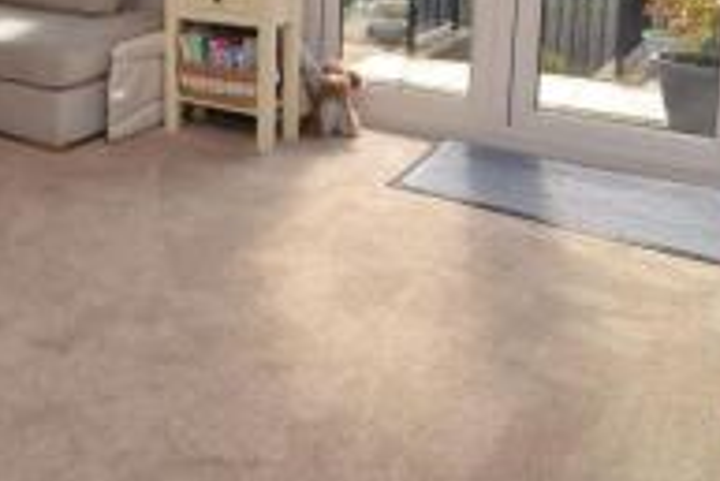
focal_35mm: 37
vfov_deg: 32.4
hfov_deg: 45.5
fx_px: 741
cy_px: -28
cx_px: 35
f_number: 5.6
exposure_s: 1/125
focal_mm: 10
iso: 250
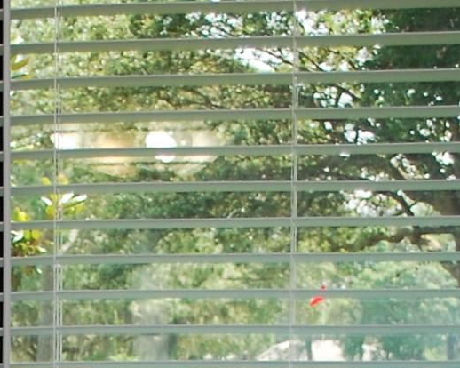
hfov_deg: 9.7
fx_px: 2667
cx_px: -97
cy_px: 751
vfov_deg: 7.5
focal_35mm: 196
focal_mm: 24
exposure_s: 1/125
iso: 100
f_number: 4.2
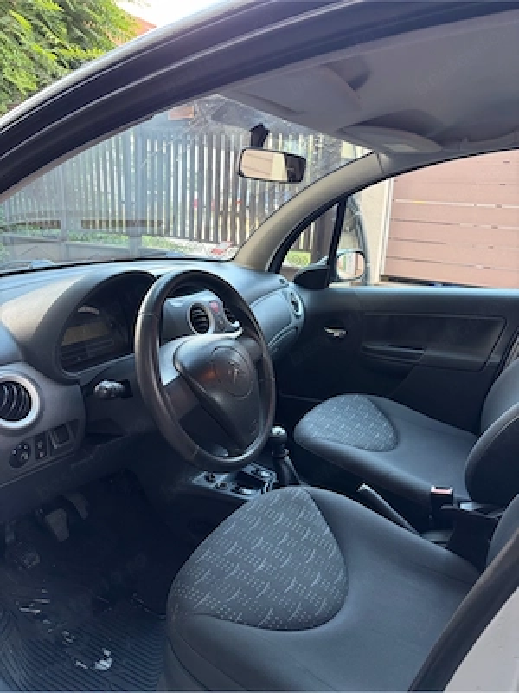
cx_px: 260
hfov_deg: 53.1
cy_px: 346
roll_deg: -2.3
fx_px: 520
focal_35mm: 26
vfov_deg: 67.3
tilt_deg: -16.6
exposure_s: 1/60
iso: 160
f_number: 1.6
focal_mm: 5.96
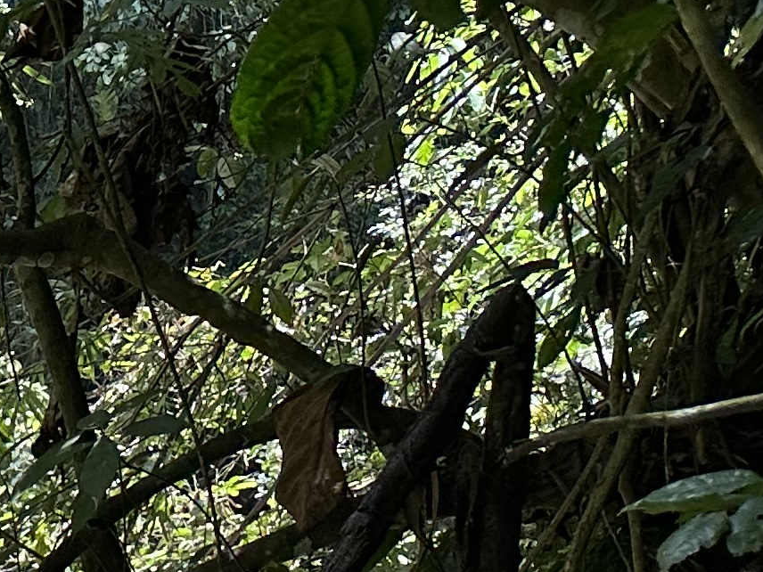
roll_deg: +3.0
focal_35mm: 113
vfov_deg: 11.1
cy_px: 1344
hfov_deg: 13.7
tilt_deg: -16.0
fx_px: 2491
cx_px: -940
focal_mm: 6.86
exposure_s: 1/642
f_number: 1.78
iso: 80
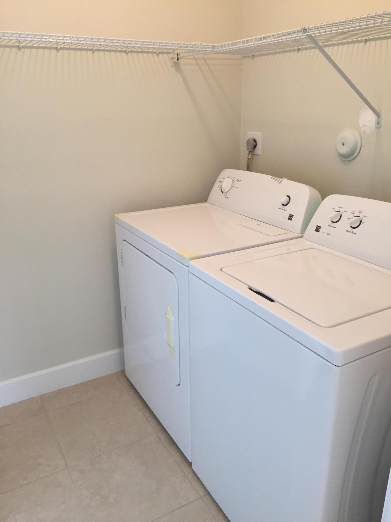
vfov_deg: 61.7
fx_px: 437
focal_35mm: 29
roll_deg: +0.8
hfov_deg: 48.2
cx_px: 196
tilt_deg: -20.1
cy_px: 261
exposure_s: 1/30
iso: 50
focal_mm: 4.15
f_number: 2.2
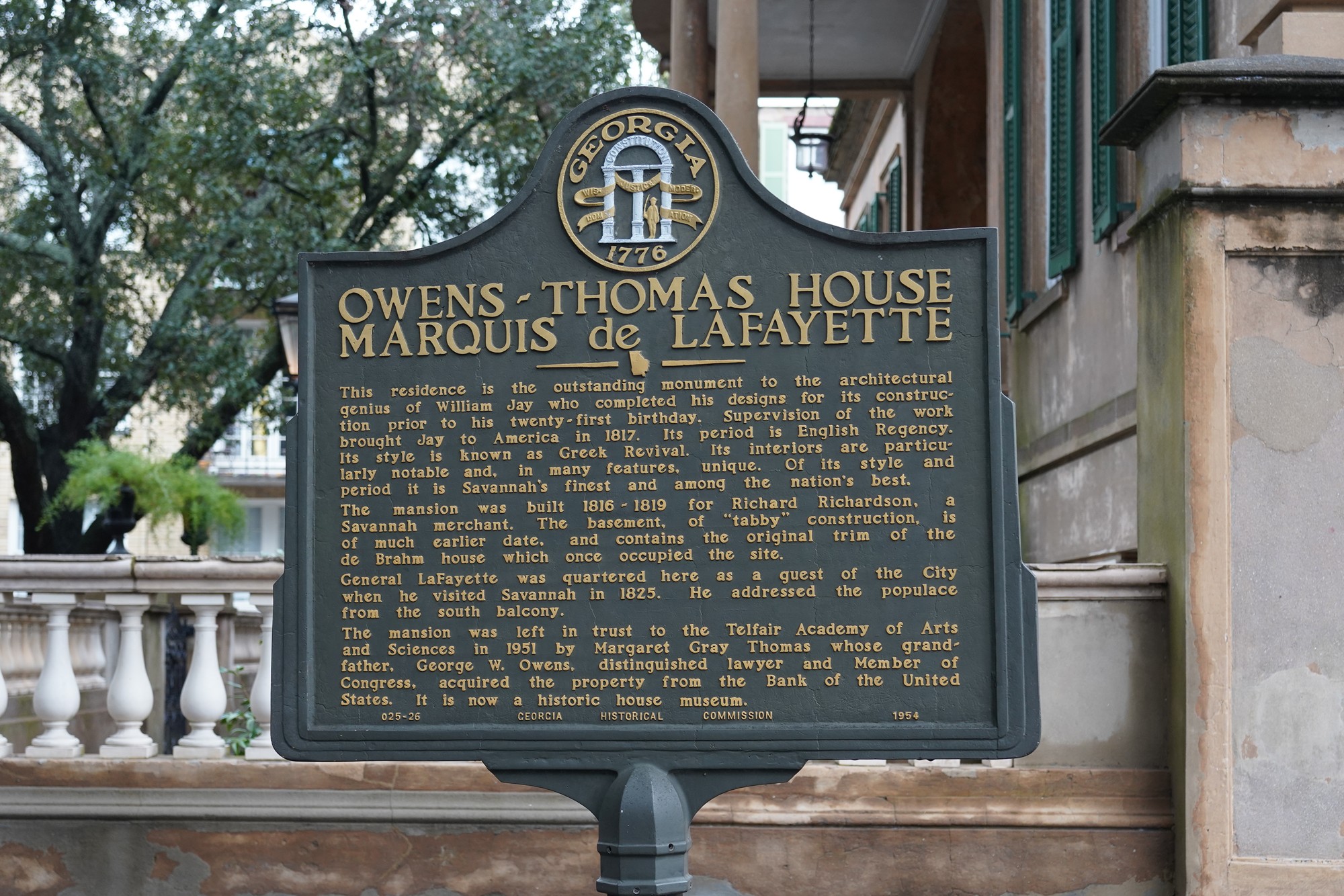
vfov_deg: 29.9
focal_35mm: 45
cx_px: 672
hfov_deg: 43.6
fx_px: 1680
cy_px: 448
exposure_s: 1/100
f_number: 5.6
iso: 800
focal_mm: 45
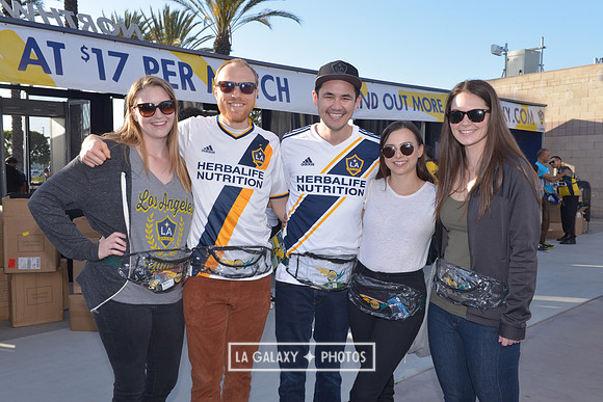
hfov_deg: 54.4
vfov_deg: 37.9
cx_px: 302
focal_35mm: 35
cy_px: 201
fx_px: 586
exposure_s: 1/250
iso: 500
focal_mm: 35
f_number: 11
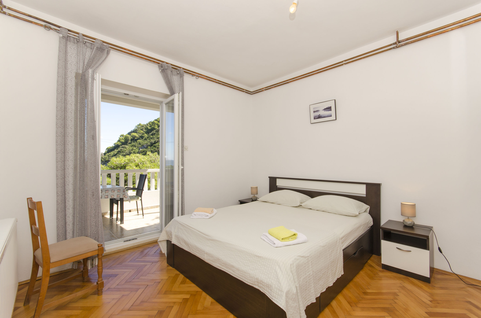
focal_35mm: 15
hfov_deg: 100.5
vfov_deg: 77.1
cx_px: 240
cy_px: 159
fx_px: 200
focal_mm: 10
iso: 125
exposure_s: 1/200
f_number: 8
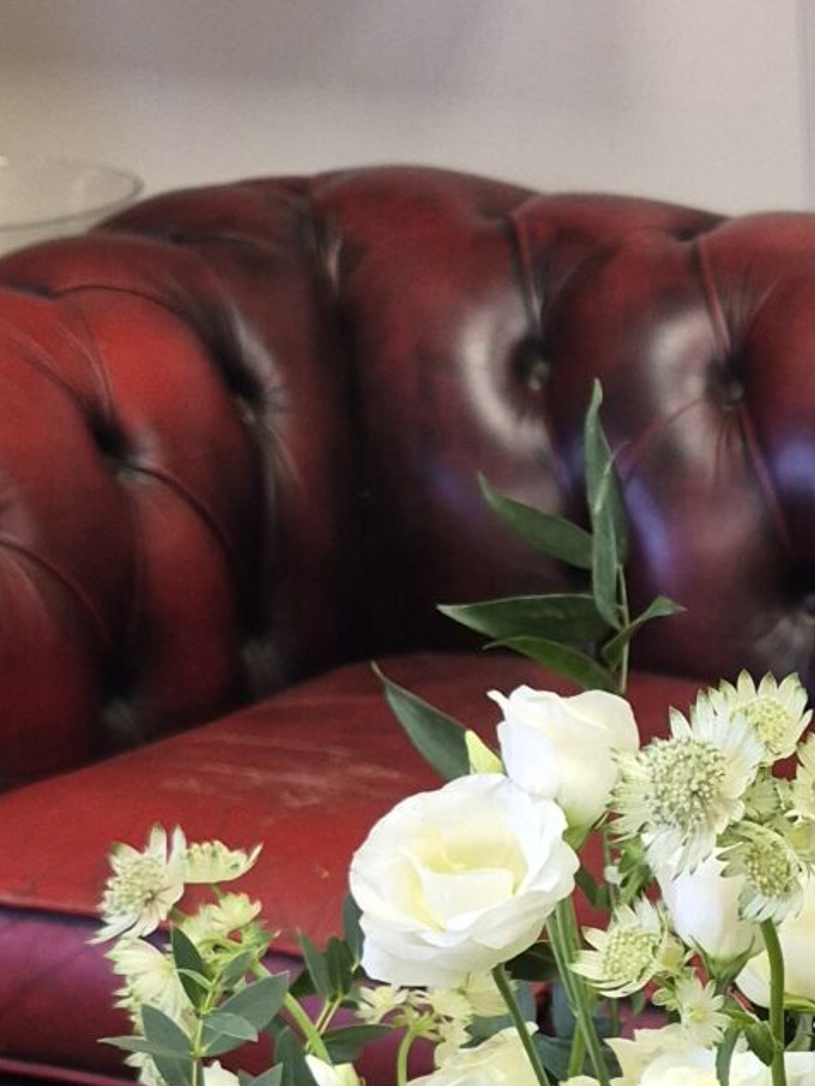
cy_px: 1318
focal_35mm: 93
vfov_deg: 19.8
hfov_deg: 15.1
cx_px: 1091
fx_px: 2918
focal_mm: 5.4
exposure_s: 1/100
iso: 250
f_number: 1.8
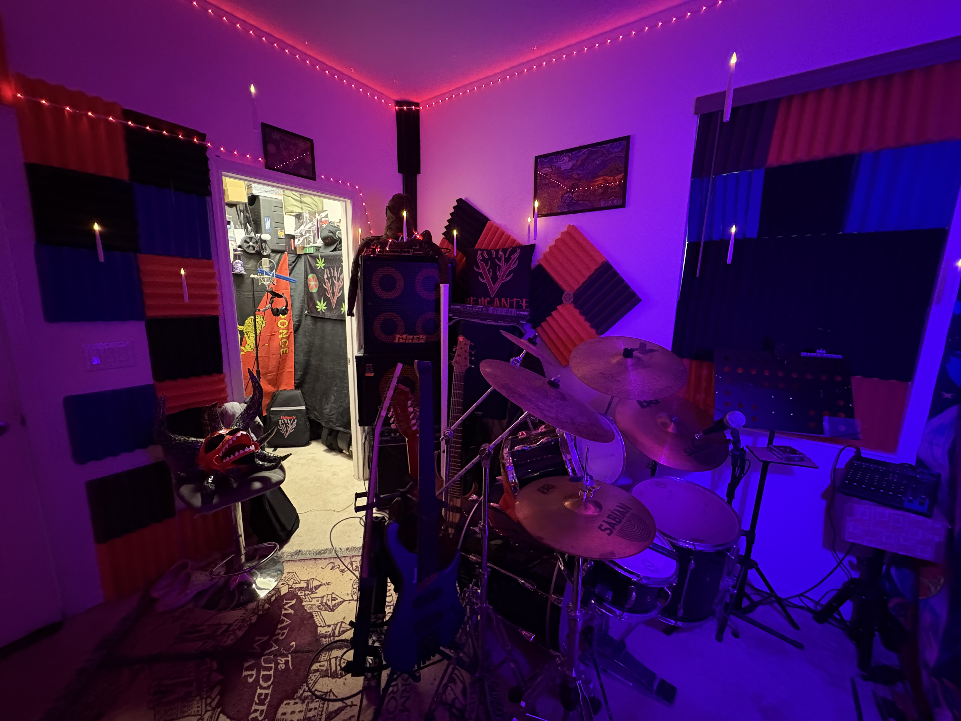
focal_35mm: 14
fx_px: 389
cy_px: 360
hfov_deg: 102.1
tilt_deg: -10.8
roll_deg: -0.3
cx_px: 480
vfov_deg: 85.7
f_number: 2.2
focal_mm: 2.22
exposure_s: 1/30
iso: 1600
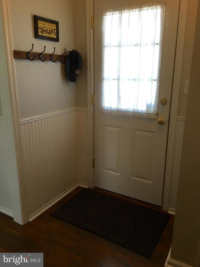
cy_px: 134
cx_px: 100
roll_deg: +0.0
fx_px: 223
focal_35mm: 29
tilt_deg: -15.3
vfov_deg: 61.7
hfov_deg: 48.2
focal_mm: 4.15
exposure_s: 1/30
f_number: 2.2
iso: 40
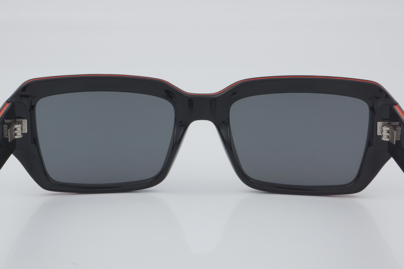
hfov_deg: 24.6
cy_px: 134
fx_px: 926
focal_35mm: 82
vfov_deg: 16.6
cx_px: 202
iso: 100
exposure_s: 1/4
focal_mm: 55
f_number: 32
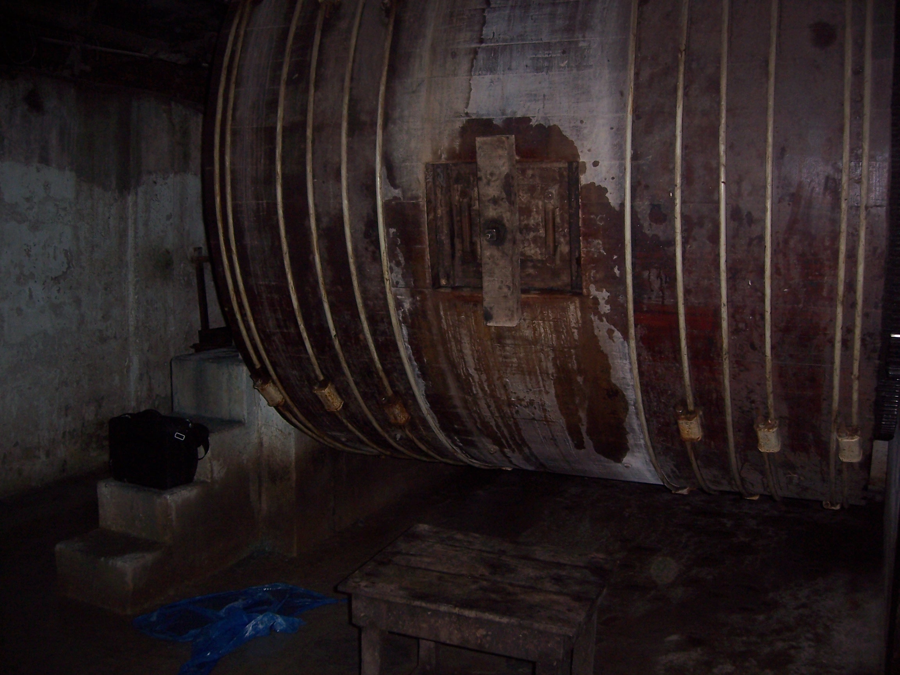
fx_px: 936
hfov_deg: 51.4
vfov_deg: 39.7
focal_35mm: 36
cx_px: 450
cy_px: 338
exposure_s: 1/60
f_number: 3
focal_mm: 6
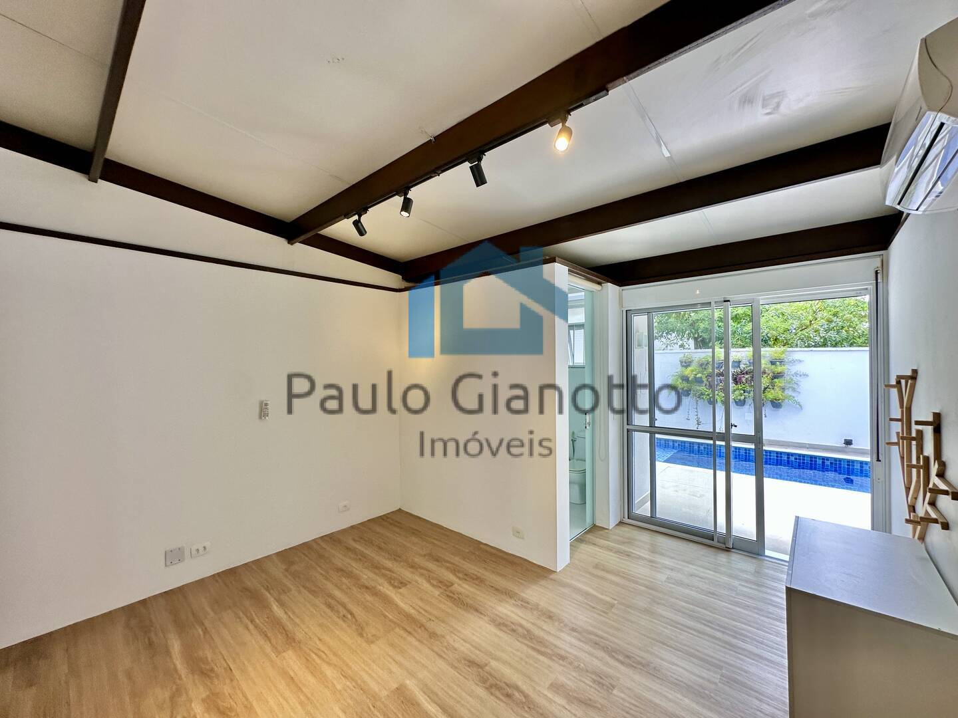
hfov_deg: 102.1
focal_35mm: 14
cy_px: 359
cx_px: 479
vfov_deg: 85.7
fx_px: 387
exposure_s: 1/120
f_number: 2.2
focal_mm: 2.22
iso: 80
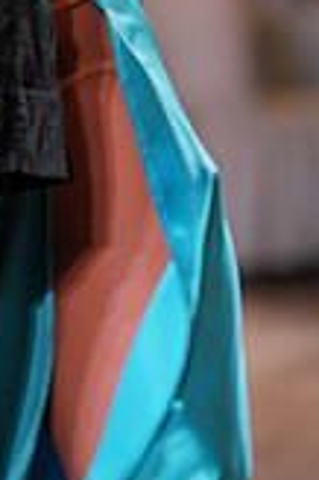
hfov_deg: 3.2
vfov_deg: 4.8
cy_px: -126
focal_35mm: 432
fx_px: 5754
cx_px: -203
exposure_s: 1/320
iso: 500
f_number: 2.8
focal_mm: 122
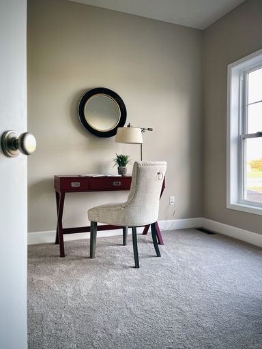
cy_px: 174
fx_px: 262
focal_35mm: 26
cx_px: 131
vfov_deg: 67.3
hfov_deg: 53.1
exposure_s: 1/120
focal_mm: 5.1
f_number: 1.6
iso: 80
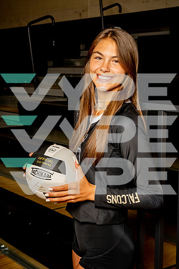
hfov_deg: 21.6
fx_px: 470
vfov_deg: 31.9
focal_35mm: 63
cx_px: 90
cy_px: 134
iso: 400
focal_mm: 42
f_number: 7.1
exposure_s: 1/250
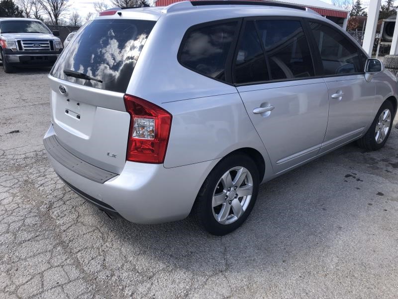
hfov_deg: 63.4
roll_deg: -2.1
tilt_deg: -18.4
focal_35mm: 28
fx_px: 322
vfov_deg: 49.7
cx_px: 199
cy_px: 150
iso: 20
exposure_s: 1/800
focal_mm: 3.99
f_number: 1.8
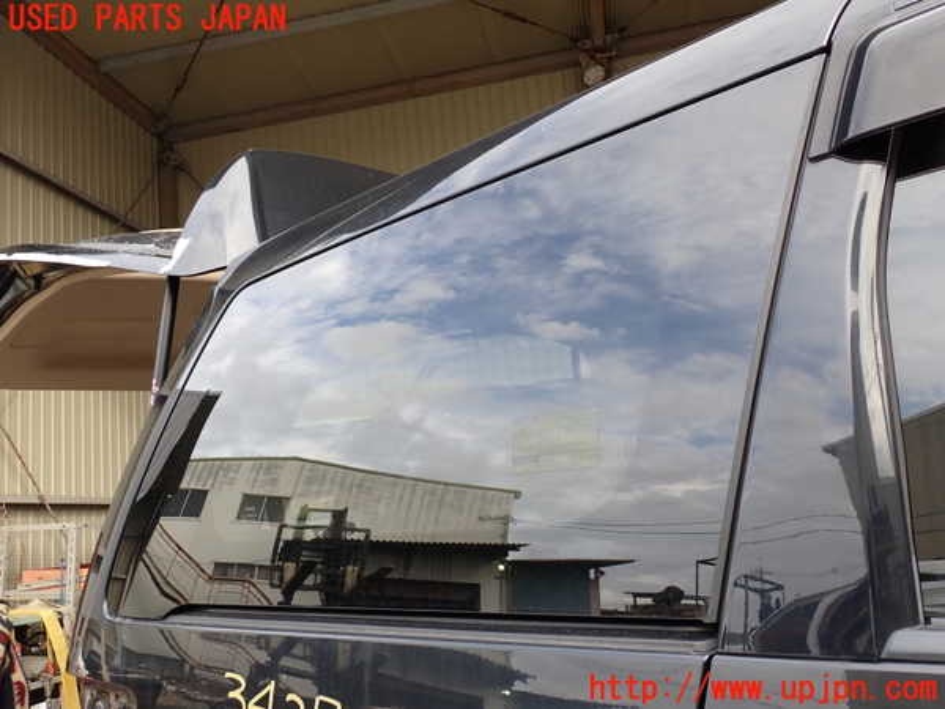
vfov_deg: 46.8
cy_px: 354
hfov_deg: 60.0
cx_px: 472
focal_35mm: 30
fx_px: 819
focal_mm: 5.4
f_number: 3.2
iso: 100
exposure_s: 1/80
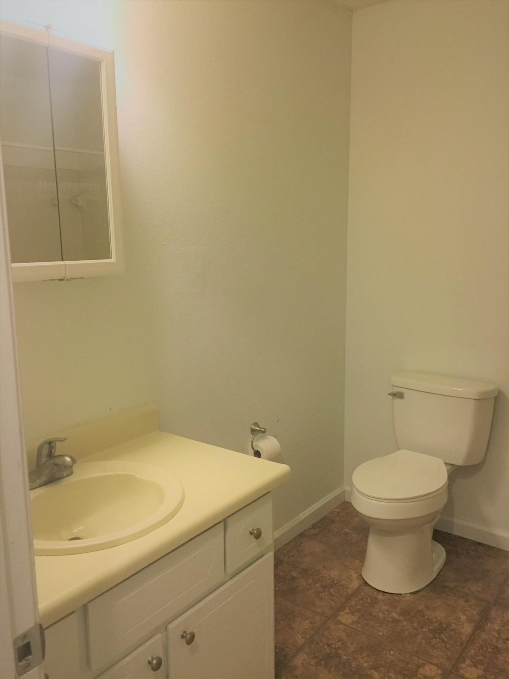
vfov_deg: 61.7
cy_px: 340
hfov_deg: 48.2
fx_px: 569
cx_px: 254
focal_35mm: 29
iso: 160
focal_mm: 4.15
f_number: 2.2
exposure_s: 1/30
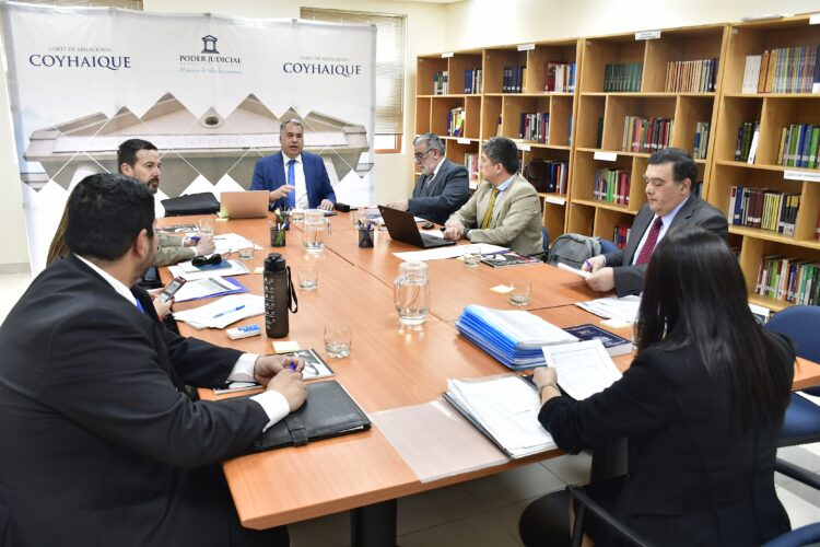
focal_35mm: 27
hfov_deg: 67.4
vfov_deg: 47.9
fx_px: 615
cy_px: 274
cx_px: 410
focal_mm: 18
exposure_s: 1/80
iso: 500
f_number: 4
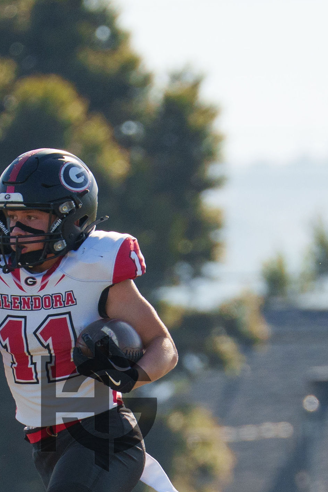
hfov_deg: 0.9
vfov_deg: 1.4
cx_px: 193
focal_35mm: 1512
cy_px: 458
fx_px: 20657
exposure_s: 1/2000
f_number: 6.3
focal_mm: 400
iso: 640
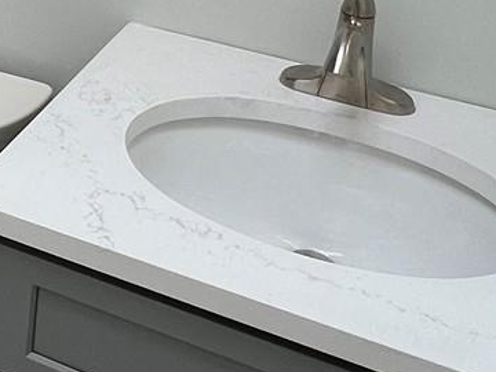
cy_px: -118
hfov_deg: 23.1
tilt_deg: -15.5
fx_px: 1060
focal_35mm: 74
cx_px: -161
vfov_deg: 18.4
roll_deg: -1.3
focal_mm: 1.57
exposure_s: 1/99
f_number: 1.8
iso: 50
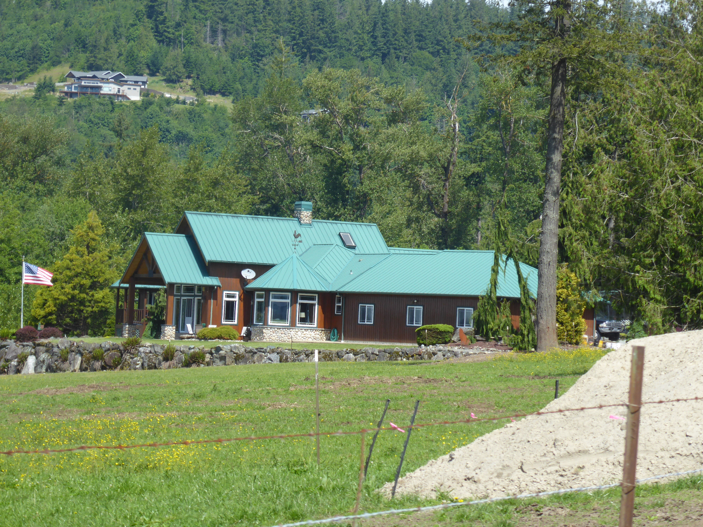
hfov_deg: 11.8
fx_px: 3412
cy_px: 264
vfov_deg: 8.8
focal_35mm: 168
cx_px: 352
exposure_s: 1/320
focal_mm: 27.1
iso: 100
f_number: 5.4
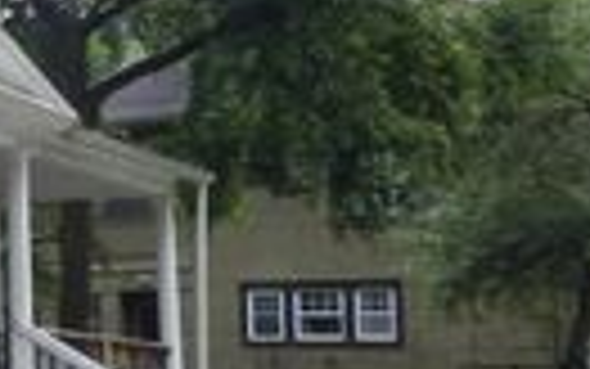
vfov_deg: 14.7
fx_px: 1432
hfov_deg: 17.8
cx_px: -518
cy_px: 178
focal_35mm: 89
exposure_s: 1/640
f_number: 3
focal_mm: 4
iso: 125
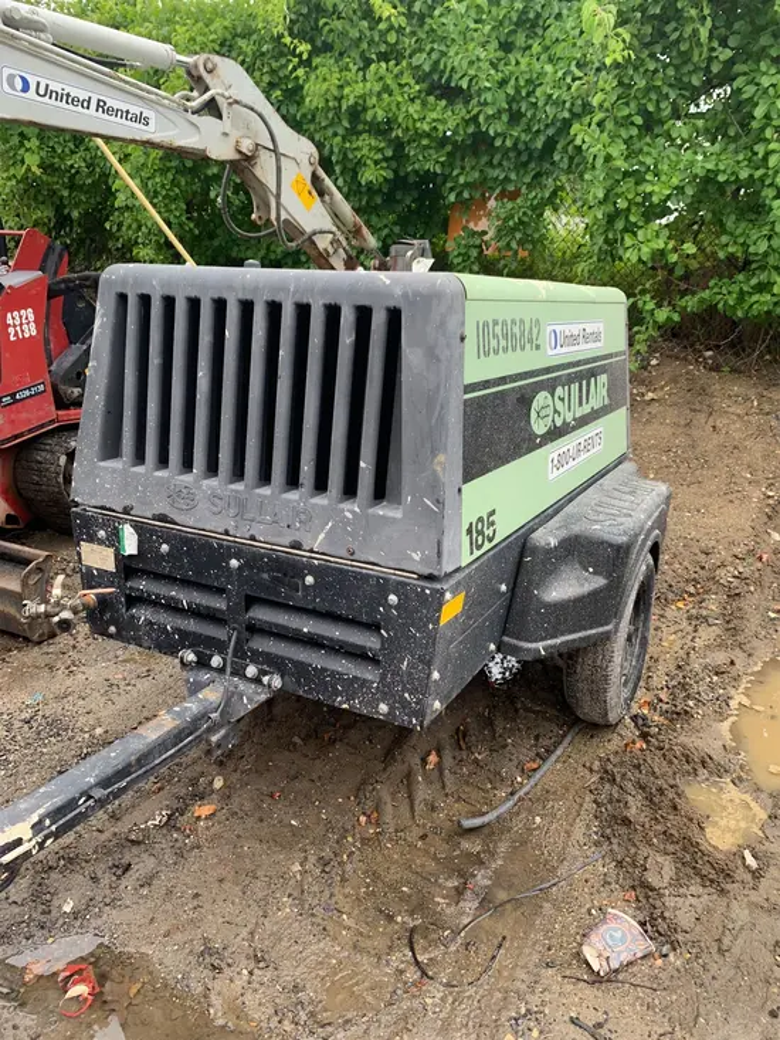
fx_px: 781
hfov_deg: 53.1
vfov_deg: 67.3
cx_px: 390
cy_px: 520
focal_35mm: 26
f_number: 1.8
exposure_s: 1/122
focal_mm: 4.25
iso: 25
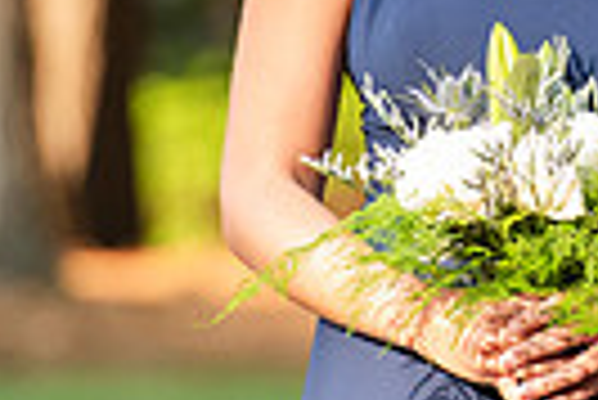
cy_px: -178
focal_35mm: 1119
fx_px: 18608
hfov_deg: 1.8
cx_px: 759
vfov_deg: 1.2
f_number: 3.5
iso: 800
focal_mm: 200
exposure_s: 1/800
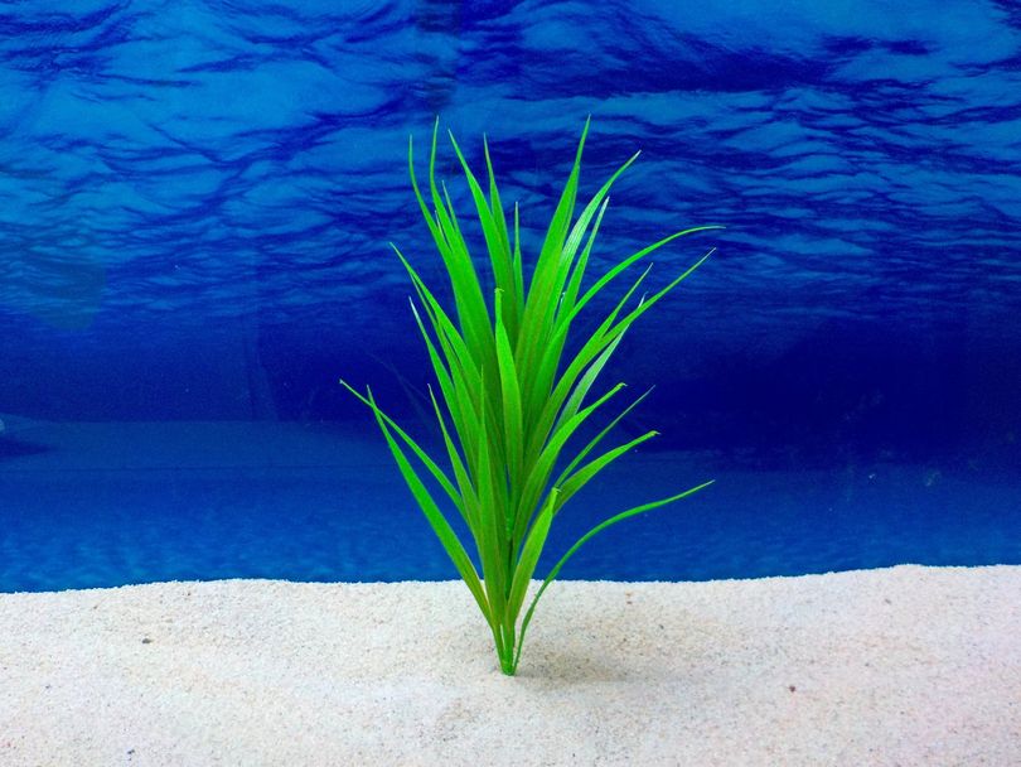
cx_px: 510
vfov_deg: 46.8
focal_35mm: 30
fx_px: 885
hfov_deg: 59.9
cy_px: 384
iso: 200
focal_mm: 4.1
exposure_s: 1/30
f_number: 3.3
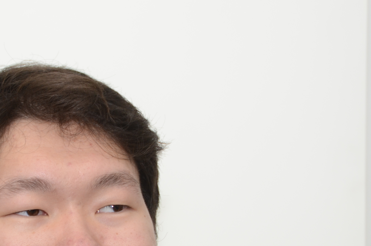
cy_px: 225
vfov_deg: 6.8
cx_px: 96
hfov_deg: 10.2
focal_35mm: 202
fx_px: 2077
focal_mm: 60
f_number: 4.8
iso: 400
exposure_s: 1/125
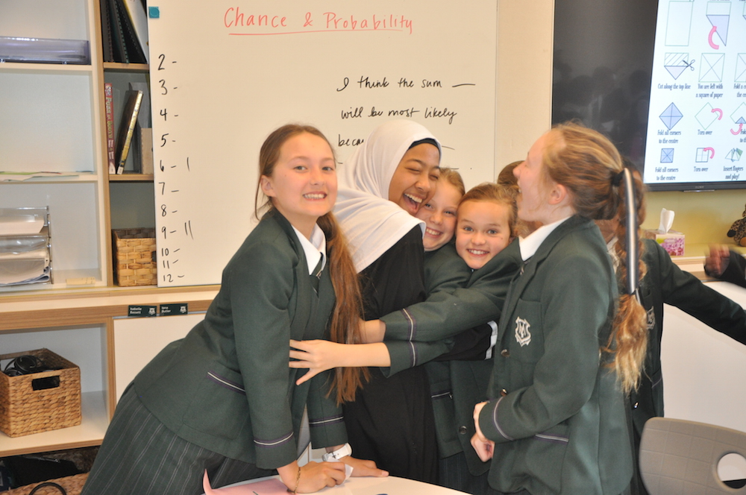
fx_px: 993
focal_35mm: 48
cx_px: 373
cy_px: 248
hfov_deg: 41.2
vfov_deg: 28.0
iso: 800
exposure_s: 1/60
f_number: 4.2
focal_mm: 32
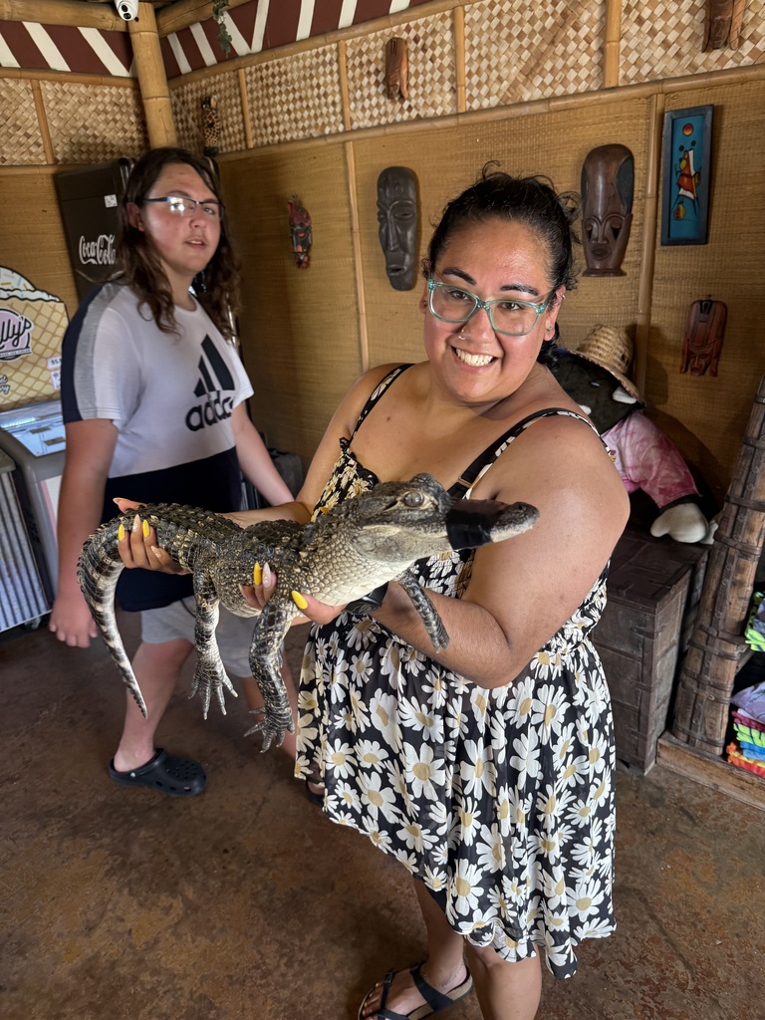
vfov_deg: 71.6
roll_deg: +3.1
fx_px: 707
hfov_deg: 56.8
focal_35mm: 24
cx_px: 382
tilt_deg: -22.8
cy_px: 510
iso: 200
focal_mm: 6.76
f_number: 1.78
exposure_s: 1/121
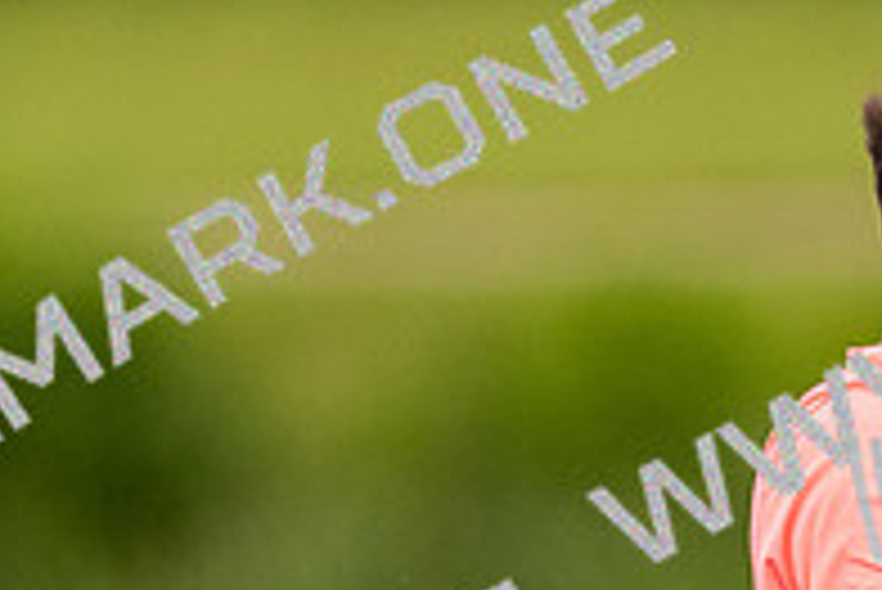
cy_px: 576
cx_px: 1143
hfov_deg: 0.8
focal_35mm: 2659
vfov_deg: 0.5
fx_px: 65192
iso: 720
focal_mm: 600
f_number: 4
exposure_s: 1/2500
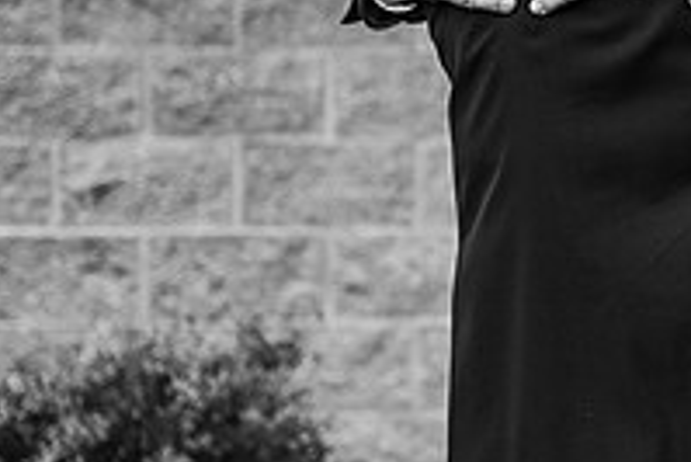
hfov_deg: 7.5
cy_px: -97
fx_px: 5167
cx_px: 1039
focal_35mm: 269
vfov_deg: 5.1
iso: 200
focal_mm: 70
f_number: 2.8
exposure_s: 1/1600
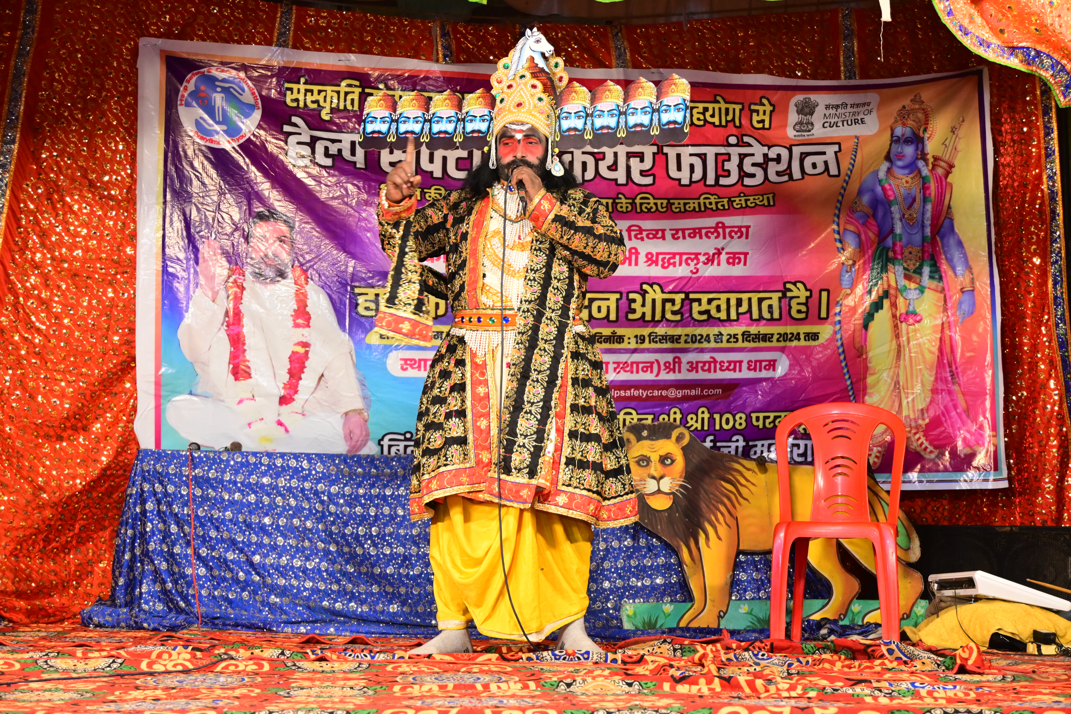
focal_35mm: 54
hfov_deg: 36.9
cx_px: 536
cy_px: 357
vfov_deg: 25.1
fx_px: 1606
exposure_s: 1/125
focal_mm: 36
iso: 2000
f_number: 5.6
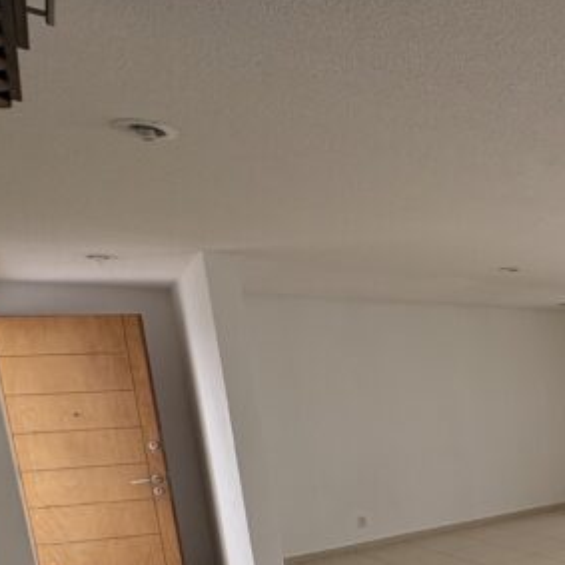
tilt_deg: -7.0
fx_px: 646
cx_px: 709
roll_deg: +3.4
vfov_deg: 44.2
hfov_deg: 35.1
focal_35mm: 35
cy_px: 477
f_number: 2.2
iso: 40
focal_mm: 2.22
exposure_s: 1/226
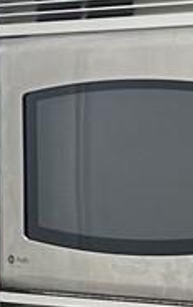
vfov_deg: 8.7
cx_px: 245
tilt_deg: -5.0
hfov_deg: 5.5
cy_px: 320
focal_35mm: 238
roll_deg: +0.6
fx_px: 1998
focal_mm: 5.7
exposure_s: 1/60
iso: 80
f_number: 1.5
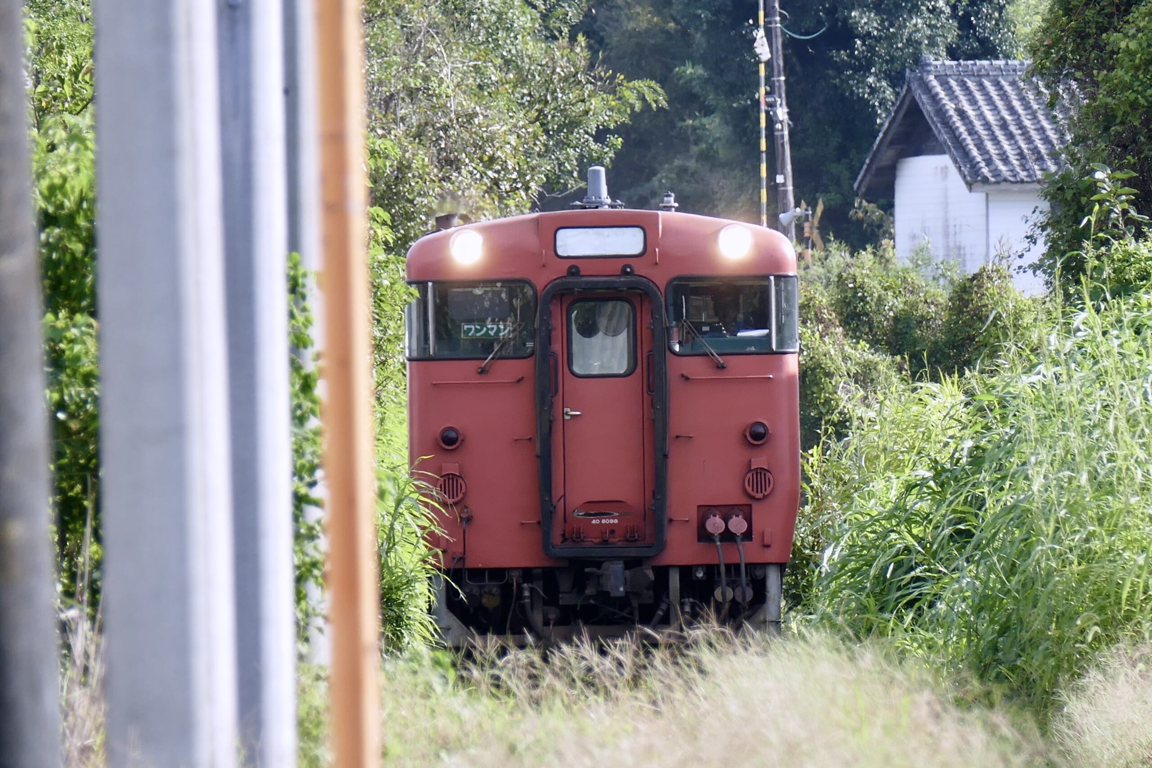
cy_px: 384
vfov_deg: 1.7
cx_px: 576
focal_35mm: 800
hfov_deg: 2.6
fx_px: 25595
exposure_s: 1/500
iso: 125
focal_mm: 146
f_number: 4
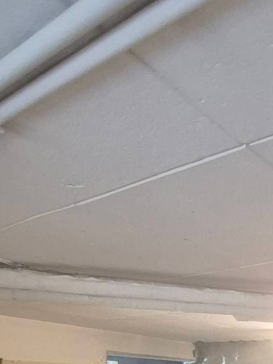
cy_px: 386
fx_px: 379
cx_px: 354
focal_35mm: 36
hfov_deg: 31.0
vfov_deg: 42.2
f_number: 2.2
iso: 1000
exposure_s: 1/50
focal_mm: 1.74
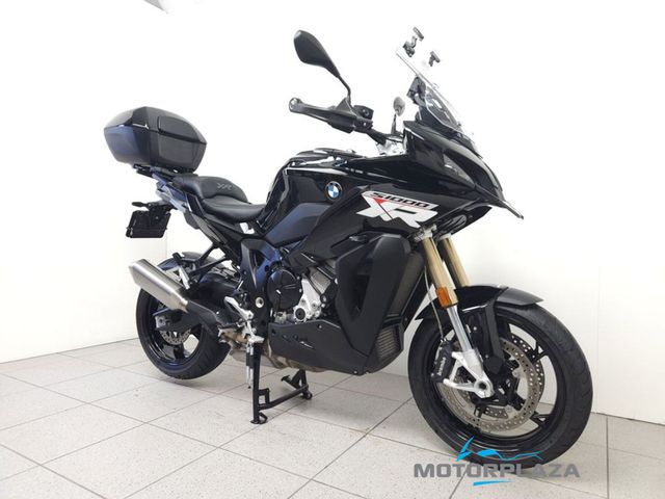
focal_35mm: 23
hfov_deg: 73.9
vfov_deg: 58.9
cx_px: 332
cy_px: 250
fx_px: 442
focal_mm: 5.4
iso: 125
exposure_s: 1/33
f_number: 1.8
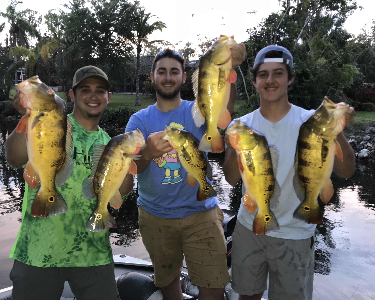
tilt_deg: -9.4
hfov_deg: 58.7
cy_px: 146
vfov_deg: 48.5
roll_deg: -1.1
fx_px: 333
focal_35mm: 30
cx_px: 173
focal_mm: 3.99
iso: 64
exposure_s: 1/30
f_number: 1.8
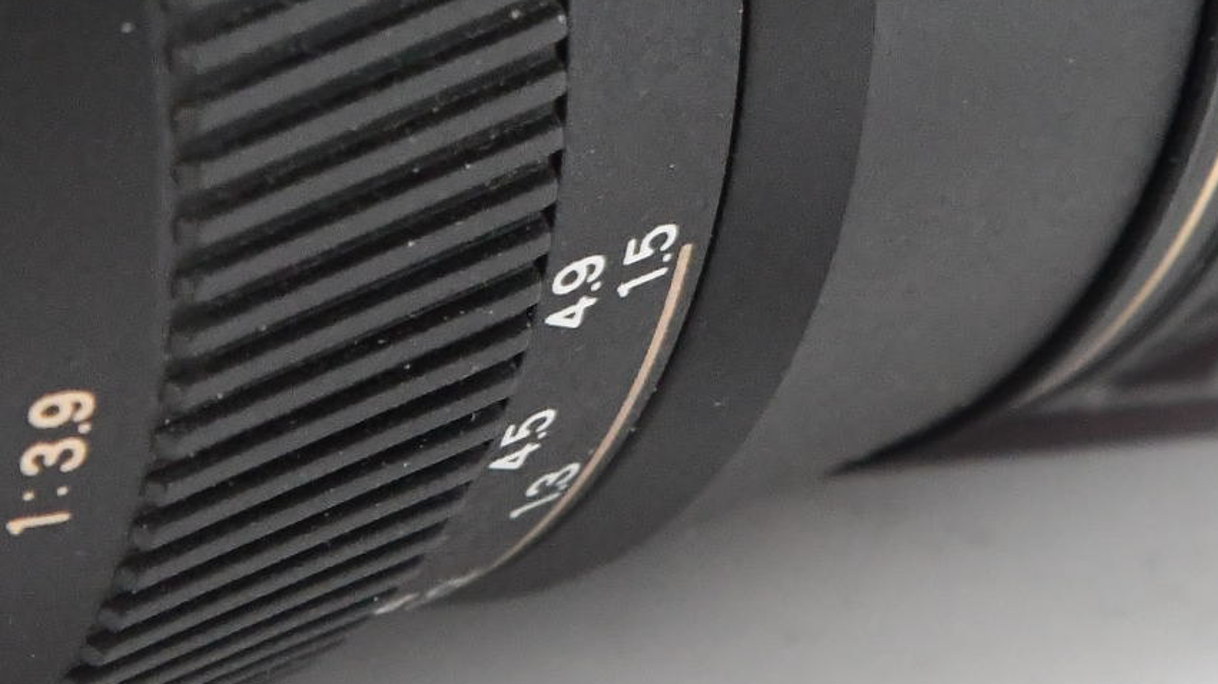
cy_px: -567
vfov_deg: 2.0
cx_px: 733
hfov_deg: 3.5
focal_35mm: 610
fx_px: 19694
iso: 3200
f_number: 11
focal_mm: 120
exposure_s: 1/60
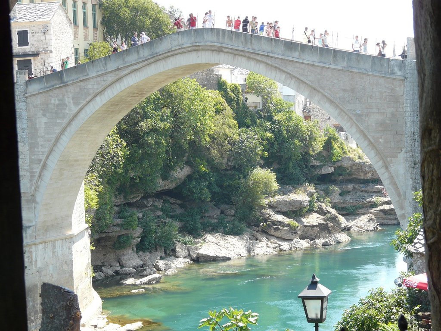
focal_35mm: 89
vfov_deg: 16.6
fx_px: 1134
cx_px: 220
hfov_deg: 22.0
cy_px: 166
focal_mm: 14.7
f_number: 4
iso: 100
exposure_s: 1/200
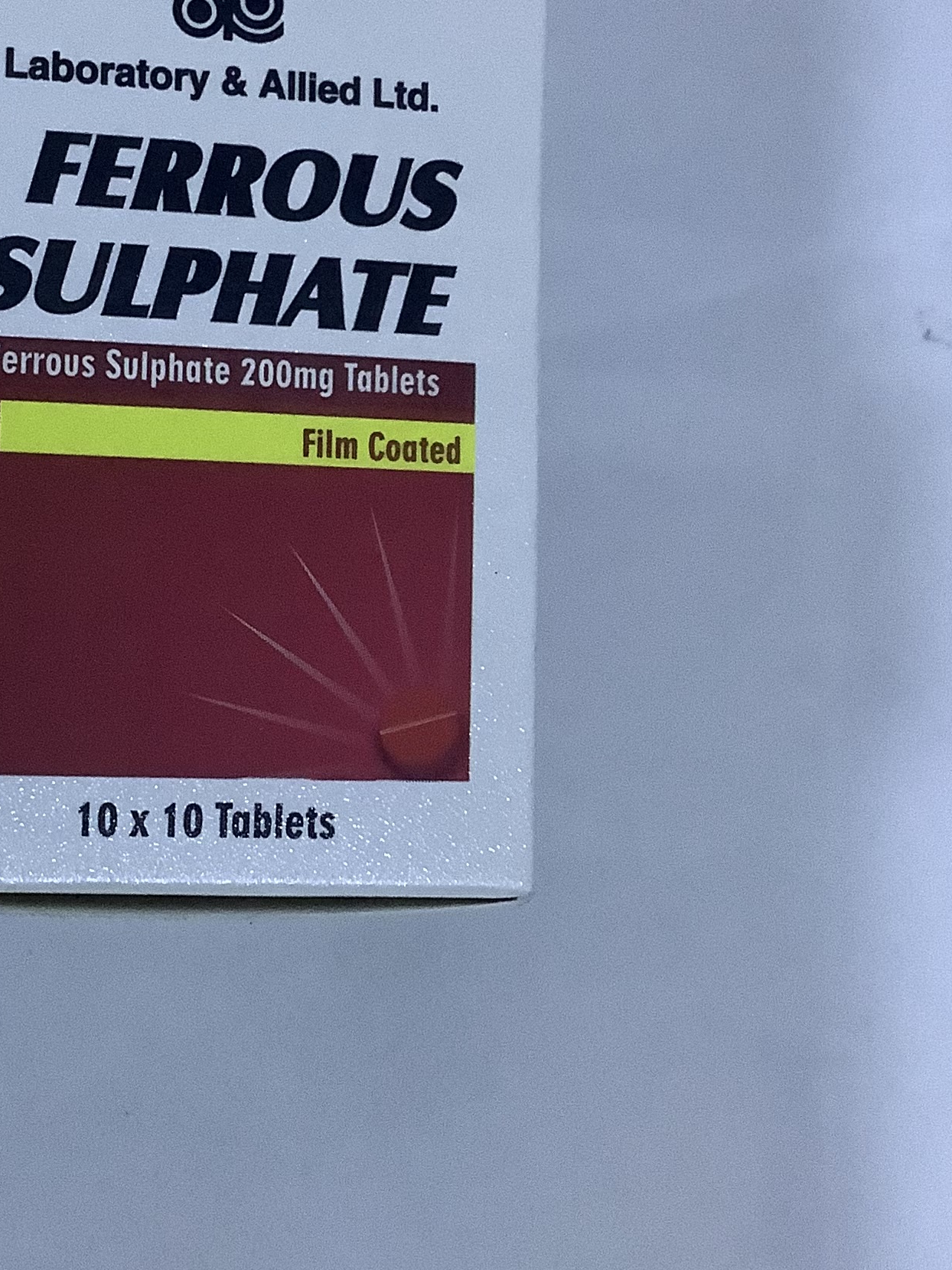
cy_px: 465
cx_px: 156
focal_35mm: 61
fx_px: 2237
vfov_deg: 31.5
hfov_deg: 23.6
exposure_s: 1/33
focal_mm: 3.3
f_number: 2.4
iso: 400
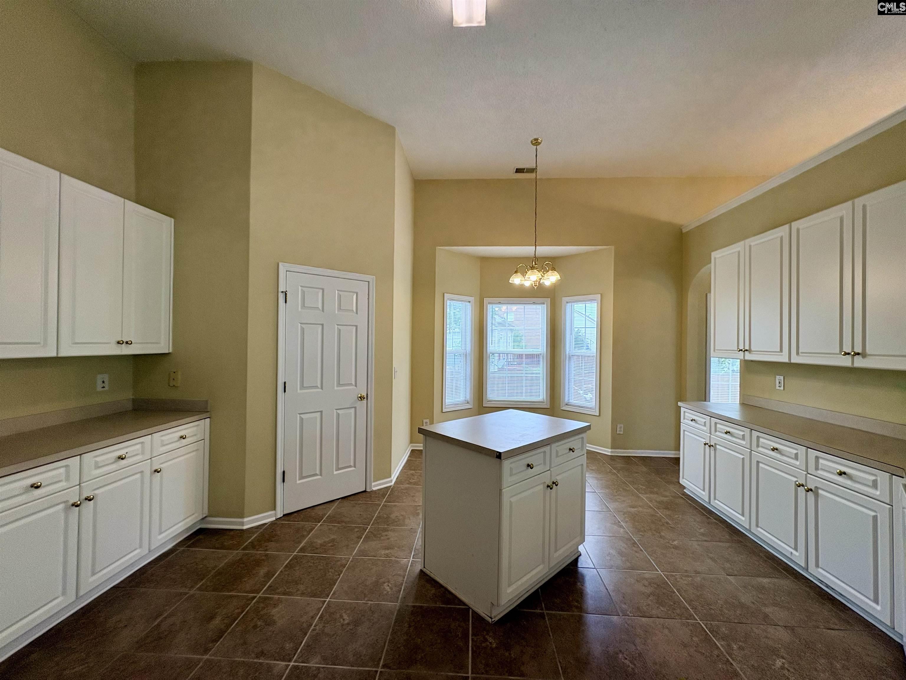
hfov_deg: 102.1
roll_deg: -0.5
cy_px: 340
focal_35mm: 14
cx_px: 453
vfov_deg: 85.7
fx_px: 366
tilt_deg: +3.2
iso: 64
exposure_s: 1/130
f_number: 2.2
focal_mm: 2.22
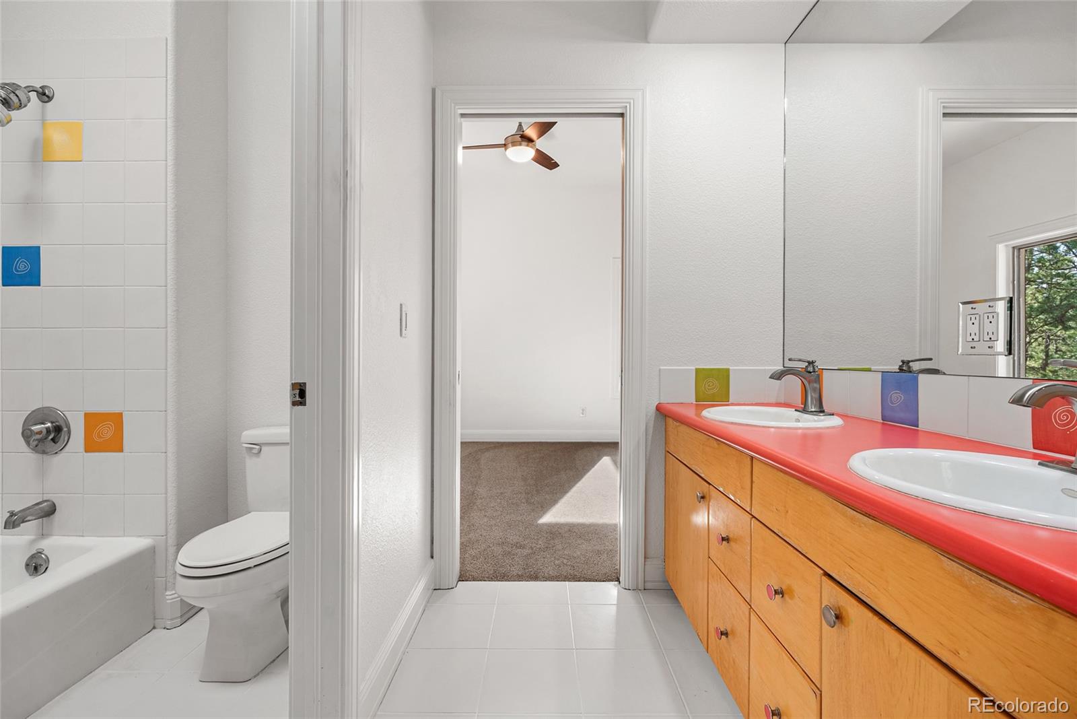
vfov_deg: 73.8
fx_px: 479
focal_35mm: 16
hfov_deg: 96.7
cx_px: 538
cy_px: 360
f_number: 8
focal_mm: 16
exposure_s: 1/1.25
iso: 200
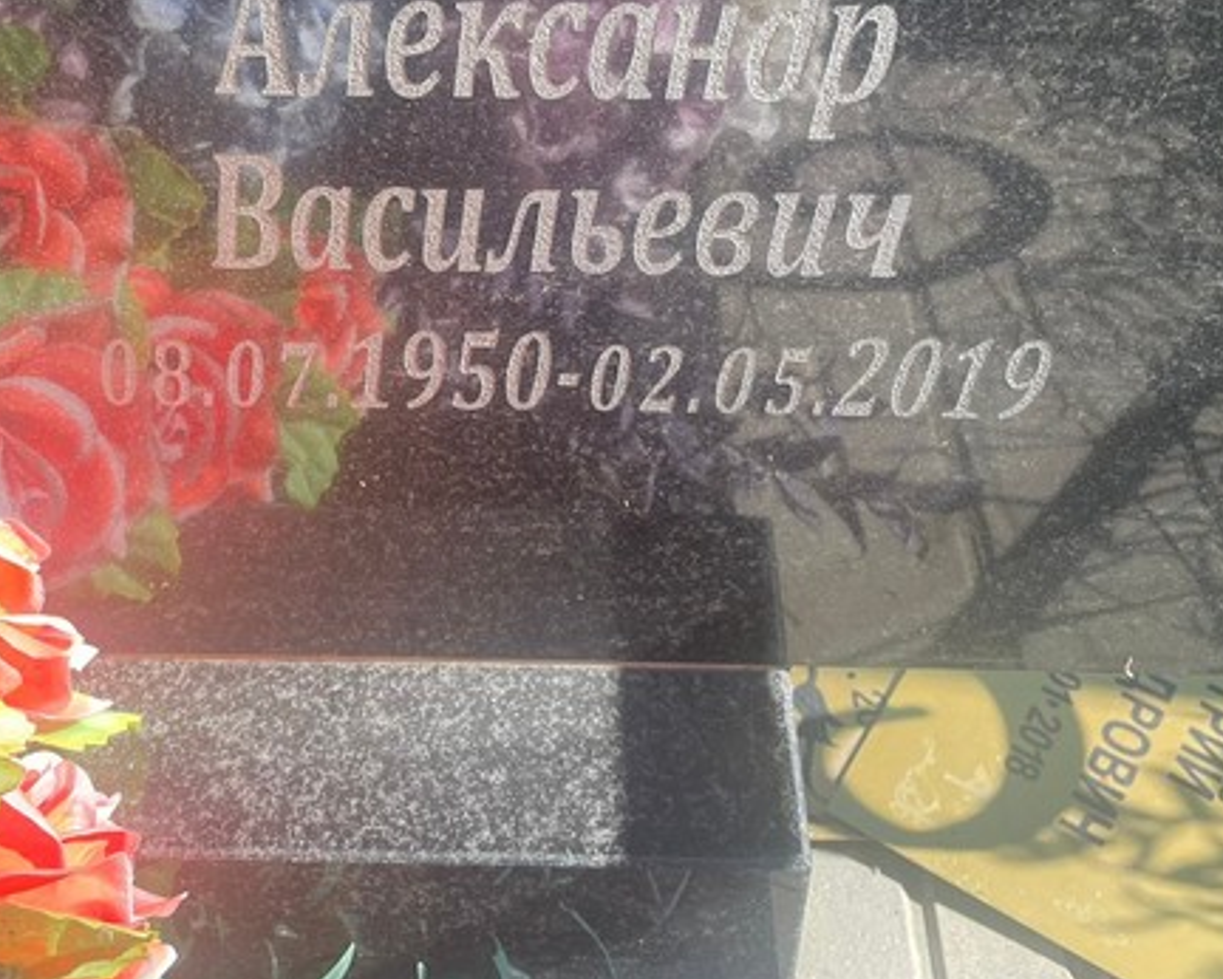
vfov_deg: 31.3
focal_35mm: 47
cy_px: 198
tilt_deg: -36.5
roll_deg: +0.5
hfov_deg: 39.5
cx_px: 544
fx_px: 1702
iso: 32
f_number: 1.6
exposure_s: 1/686
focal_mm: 4.2
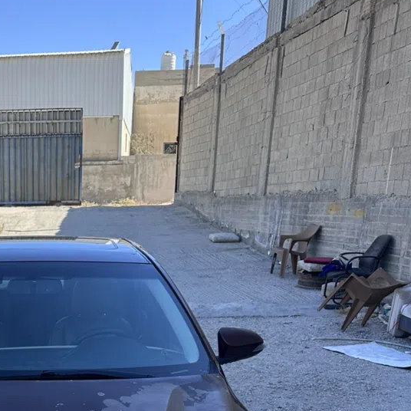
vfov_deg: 28.7
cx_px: 19
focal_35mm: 54
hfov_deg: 29.9
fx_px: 725
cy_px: 452
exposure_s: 1/1272
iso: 80
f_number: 1.78
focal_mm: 6.86
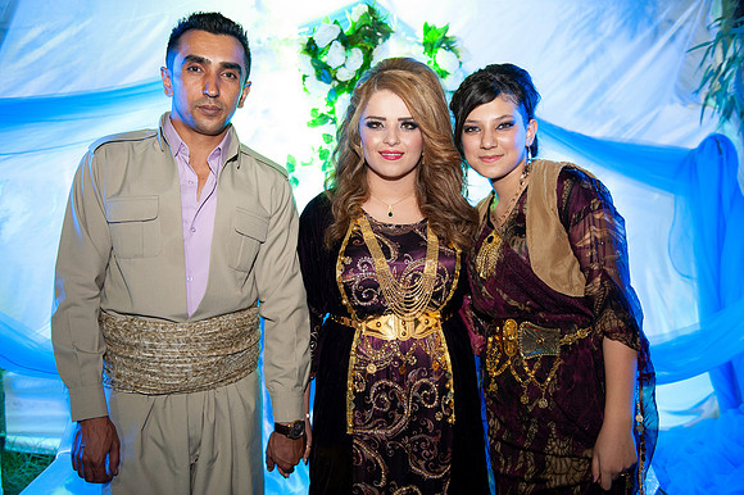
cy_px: 248
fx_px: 723
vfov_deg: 37.8
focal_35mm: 35
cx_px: 372
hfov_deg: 54.5
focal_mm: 35
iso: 1600
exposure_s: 1/30
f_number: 2.8
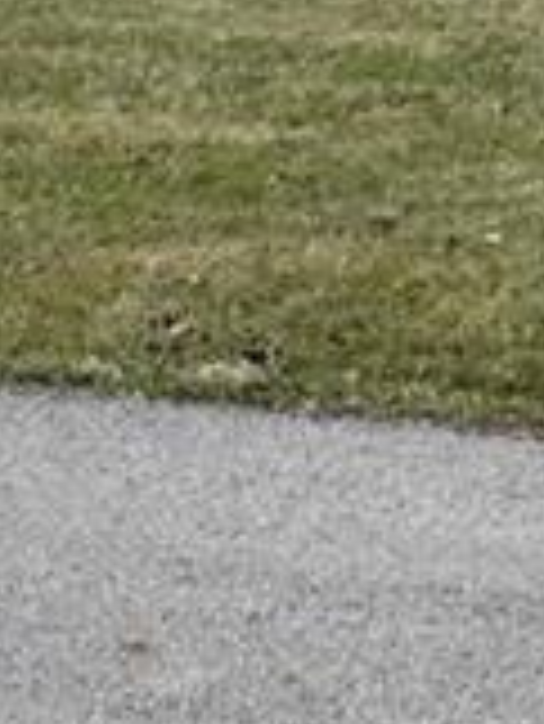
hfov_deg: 7.3
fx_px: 3829
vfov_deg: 9.9
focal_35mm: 183
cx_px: 1565
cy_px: -805
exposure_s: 1/320
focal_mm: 20
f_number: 9
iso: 100
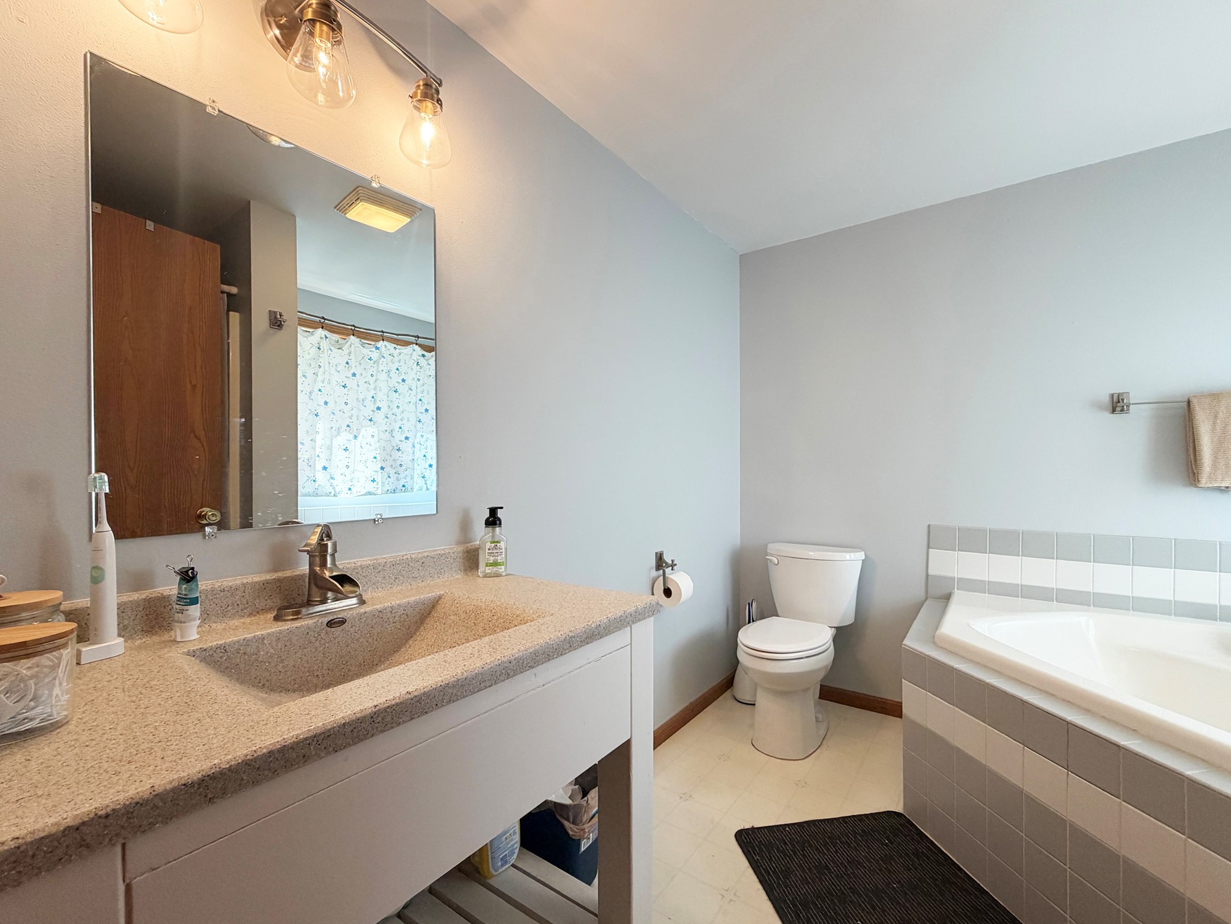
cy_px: 470
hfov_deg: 98.1
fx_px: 534
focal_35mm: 15
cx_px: 631
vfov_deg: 81.8
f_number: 2.2
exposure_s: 1/120
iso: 125
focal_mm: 2.22
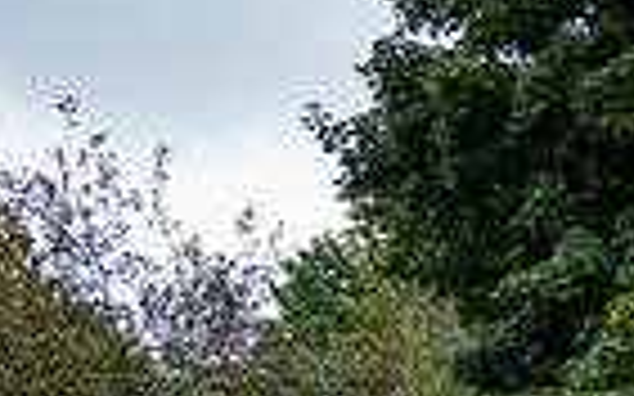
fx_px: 1744
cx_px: 971
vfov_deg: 11.4
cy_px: 839
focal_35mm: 101
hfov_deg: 18.2
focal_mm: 24
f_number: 4
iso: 1000
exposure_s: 1/1600
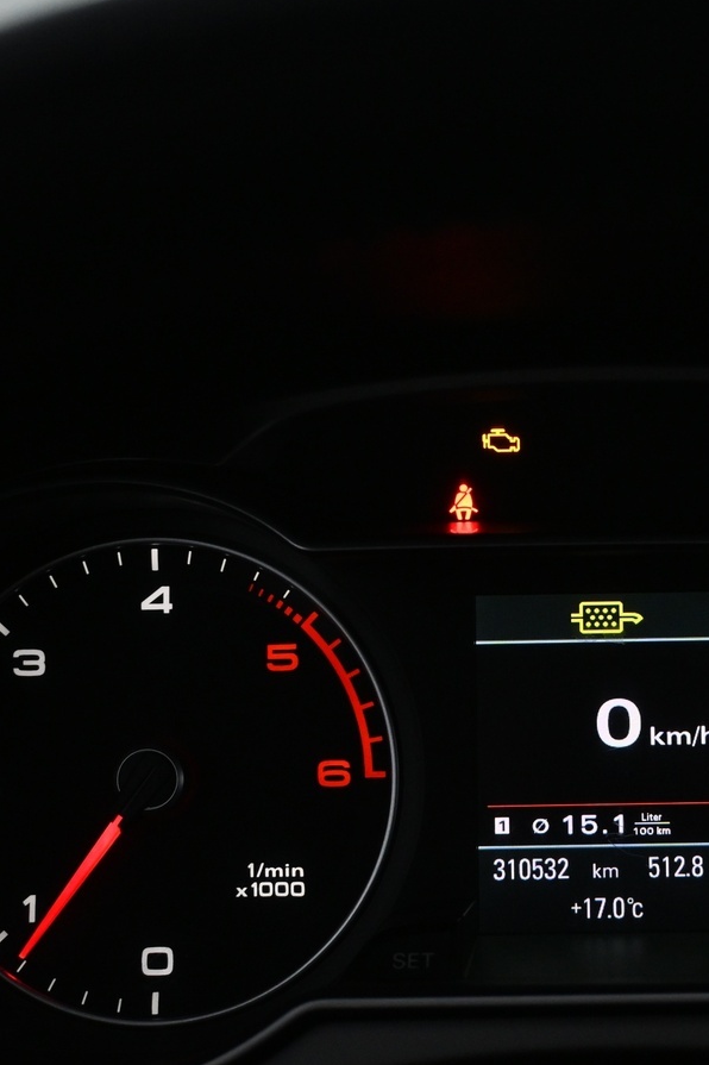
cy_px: 607
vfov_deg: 29.7
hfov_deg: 19.7
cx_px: 601
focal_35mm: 68
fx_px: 2007
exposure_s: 1/125
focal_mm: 25
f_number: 4.2
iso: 1400
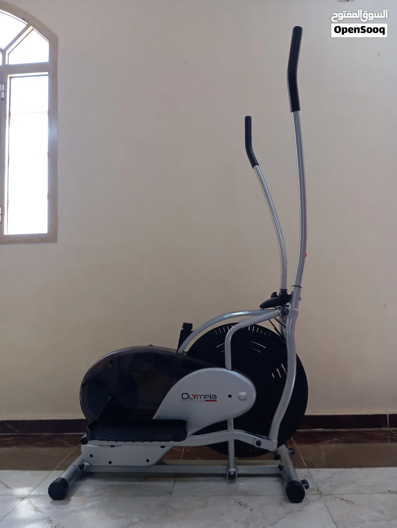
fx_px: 427
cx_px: 198
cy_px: 264
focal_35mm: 28
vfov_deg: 63.4
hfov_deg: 49.9
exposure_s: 1/50
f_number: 1.8
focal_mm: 4.22
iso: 206
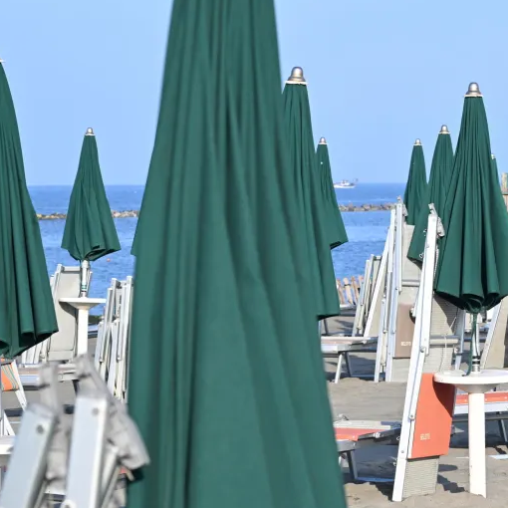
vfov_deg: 8.7
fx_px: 3321
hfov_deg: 8.7
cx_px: 448
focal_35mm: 200
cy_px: 242
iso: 250
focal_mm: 100
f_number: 10
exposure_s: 1/250
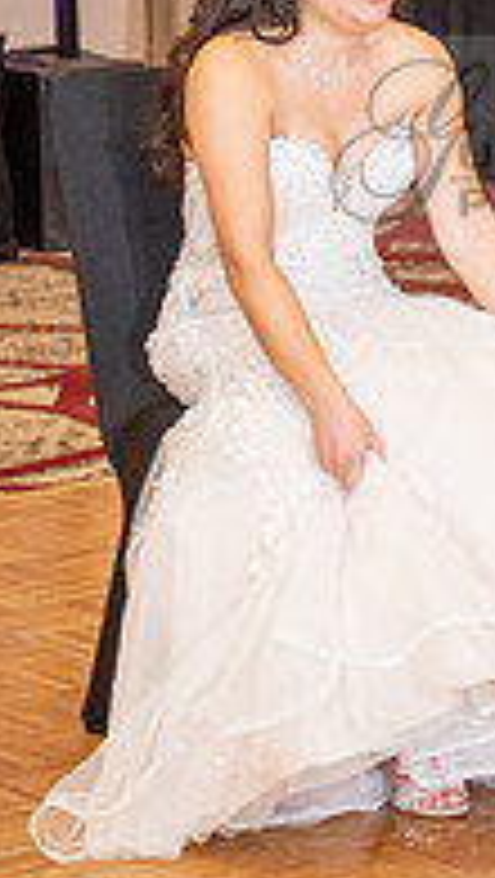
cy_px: 142
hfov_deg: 7.0
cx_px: 684
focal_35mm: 171
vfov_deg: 12.5
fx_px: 3982
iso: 1600
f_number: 2.8
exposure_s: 1/250
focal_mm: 55
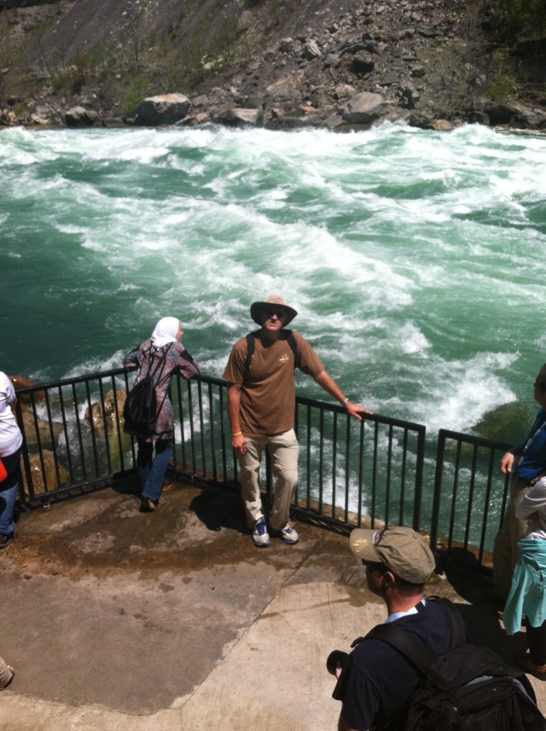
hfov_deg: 40.6
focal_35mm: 35
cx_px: 273
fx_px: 738
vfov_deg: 52.7
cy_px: 366
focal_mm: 3.85
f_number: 2.8
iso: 80
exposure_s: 1/1765
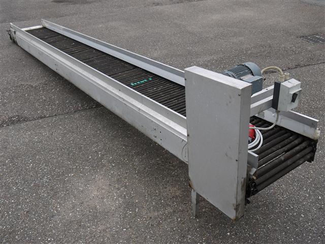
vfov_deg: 41.8
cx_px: 162
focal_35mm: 34
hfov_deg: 54.0
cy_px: 122
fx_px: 319
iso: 100
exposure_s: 1/200
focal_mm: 17
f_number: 5.6
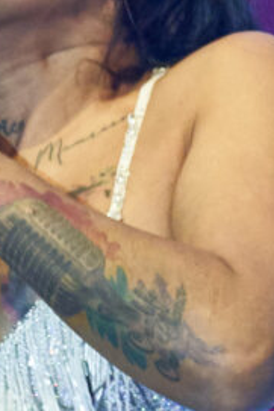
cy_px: 569
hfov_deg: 2.0
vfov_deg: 3.0
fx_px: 7924
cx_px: -216
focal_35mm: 695
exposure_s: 1/250
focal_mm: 105
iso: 8000
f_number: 5.6
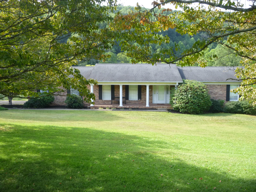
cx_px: 128
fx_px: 266
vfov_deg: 39.7
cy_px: 96
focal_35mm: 36
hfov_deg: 51.4
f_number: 4.4
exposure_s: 1/60
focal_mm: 6.4
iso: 100
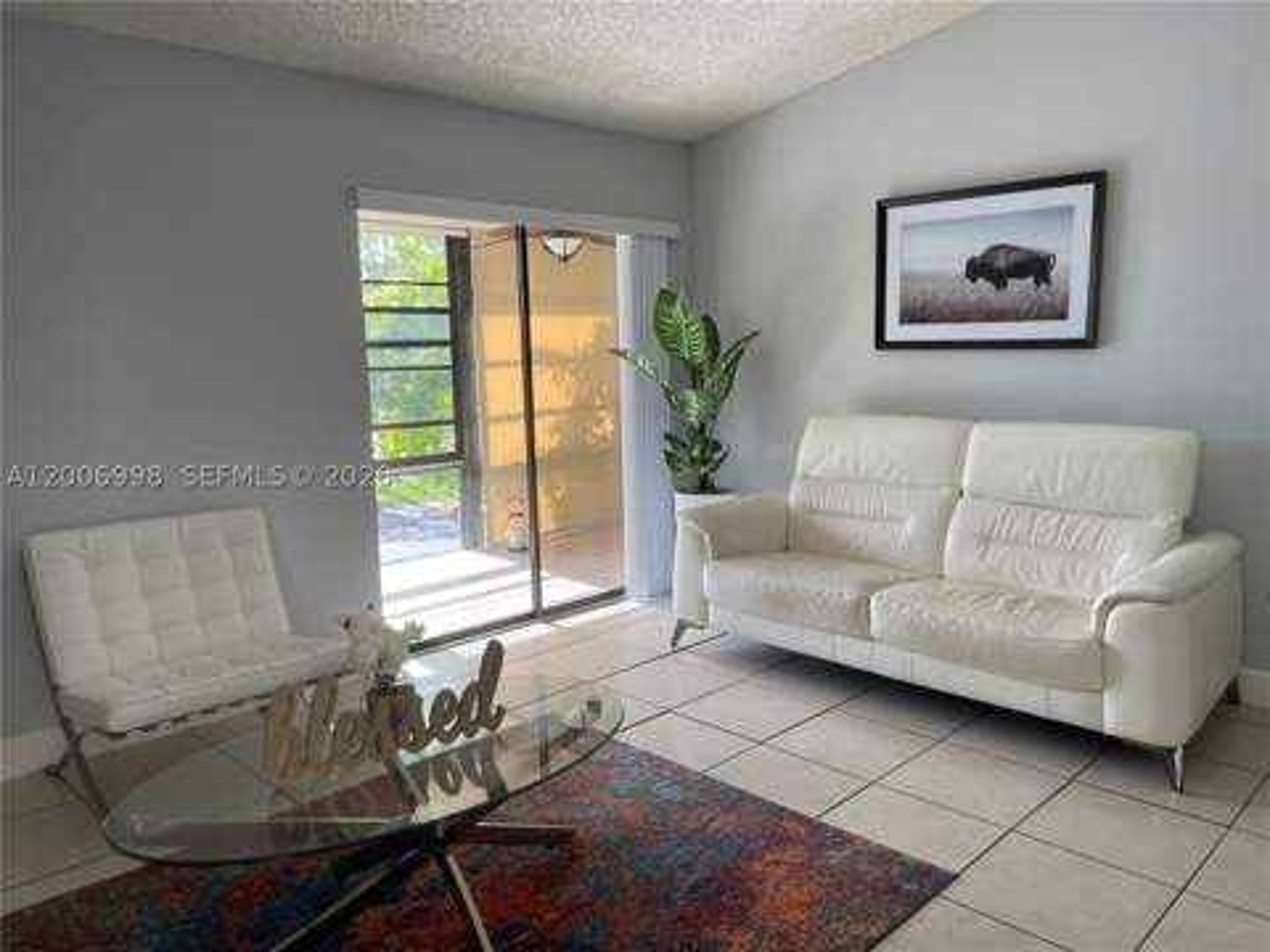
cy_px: 476
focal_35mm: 25
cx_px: 635
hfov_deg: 69.4
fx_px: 917
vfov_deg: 54.9
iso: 64
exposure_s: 1/121
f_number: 1.6
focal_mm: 5.1
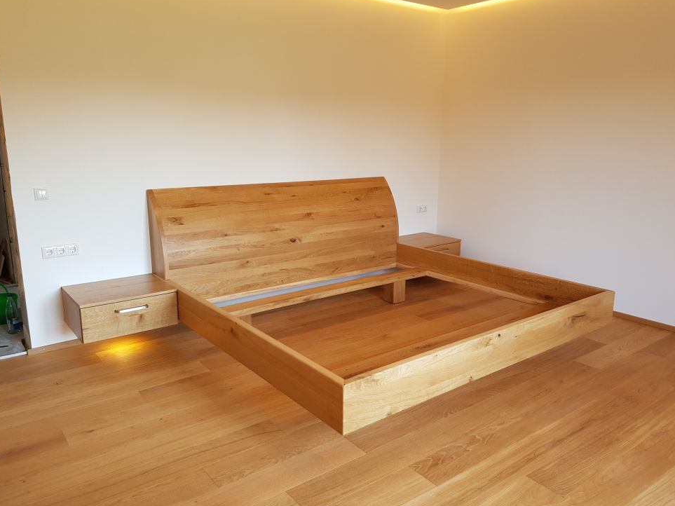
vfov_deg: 51.3
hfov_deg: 65.3
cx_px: 346
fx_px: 526
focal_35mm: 27
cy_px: 254
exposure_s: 1/50
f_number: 1.7
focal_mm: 4.2
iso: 50
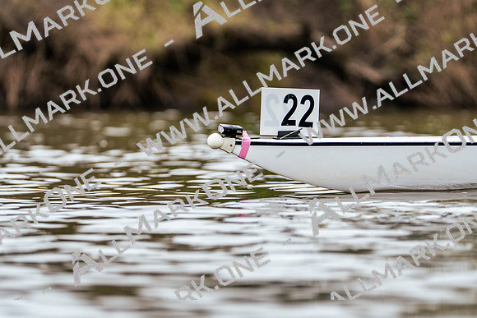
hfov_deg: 5.2
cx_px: 238
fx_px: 5301
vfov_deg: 3.4
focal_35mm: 400
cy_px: 159
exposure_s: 1/2000
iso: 2000
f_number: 6.3
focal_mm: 400
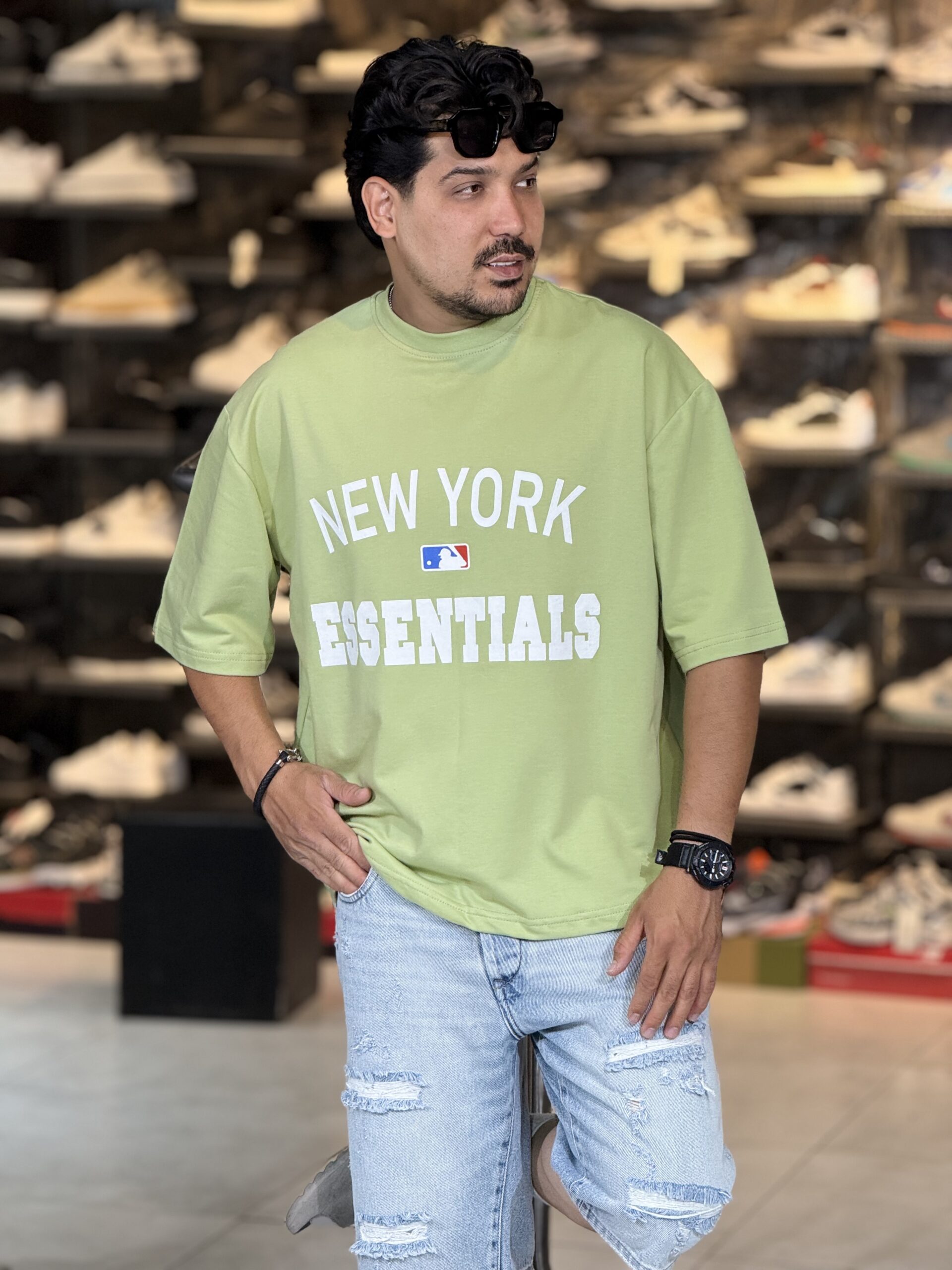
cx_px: 476
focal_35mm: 120
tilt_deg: -5.5
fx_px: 4400
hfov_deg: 12.3
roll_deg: -1.1
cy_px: 635
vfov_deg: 16.4
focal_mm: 15.66
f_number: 2.8
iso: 160
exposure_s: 1/100
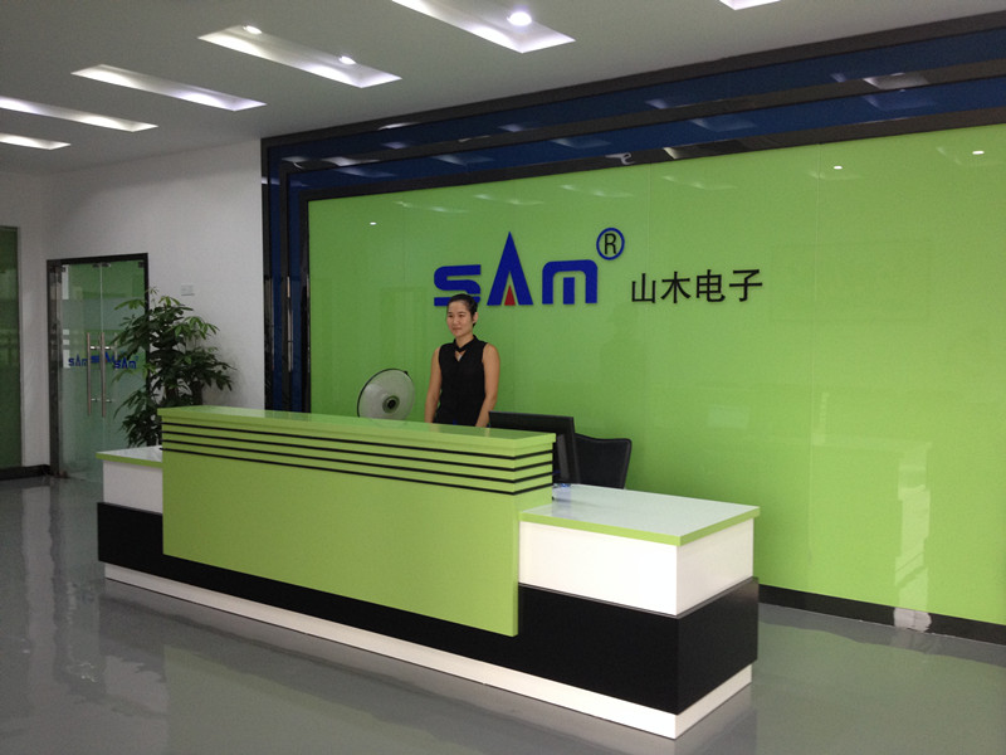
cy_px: 378
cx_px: 503
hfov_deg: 52.6
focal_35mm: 35
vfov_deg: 40.7
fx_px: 1017
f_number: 2.4
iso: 100
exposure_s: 1/20
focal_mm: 4.28
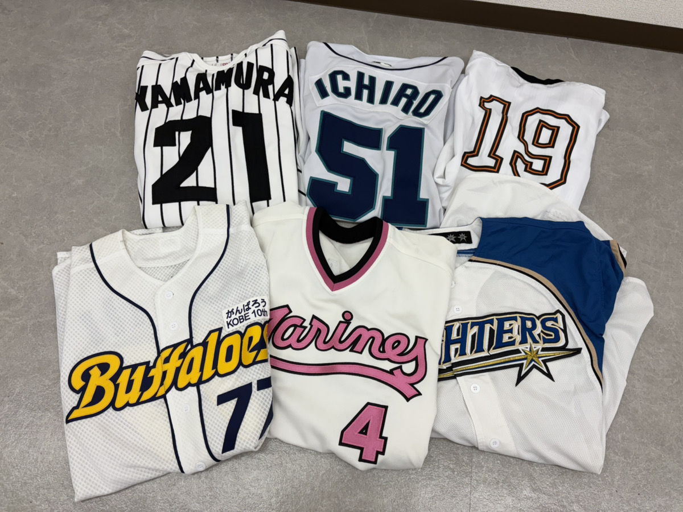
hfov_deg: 67.3
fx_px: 513
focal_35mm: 26
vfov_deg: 53.1
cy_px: 256
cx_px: 342
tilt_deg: -66.2
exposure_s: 1/120
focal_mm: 5.96
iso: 50
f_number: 1.6
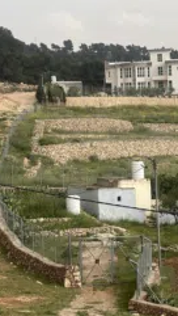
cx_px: 168
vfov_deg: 15.4
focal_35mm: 139
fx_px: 1163
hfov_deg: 8.7
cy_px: 163
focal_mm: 9
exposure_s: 1/440
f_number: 2.8
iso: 32
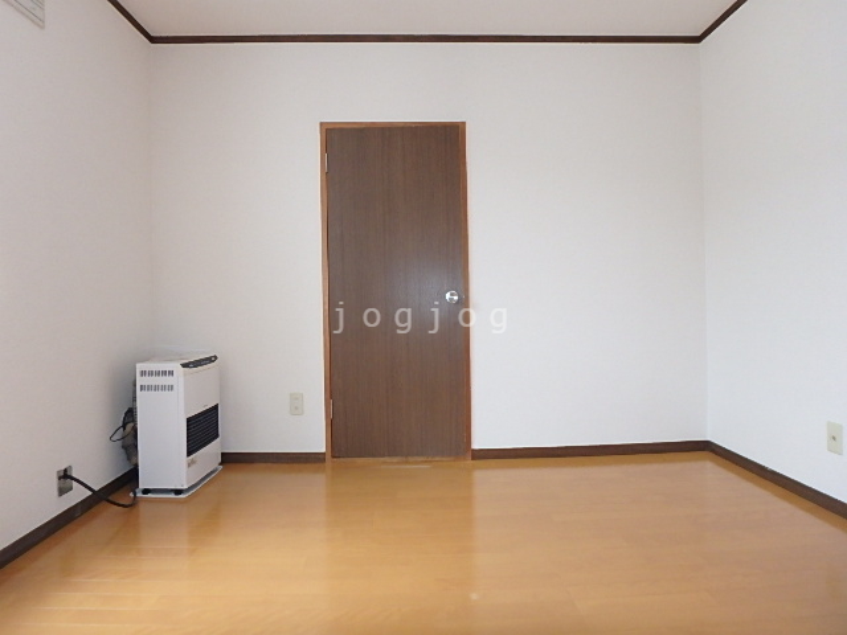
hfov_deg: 79.0
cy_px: 318
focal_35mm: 21
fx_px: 514
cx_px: 424
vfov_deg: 63.4
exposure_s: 1/30
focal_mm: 3.7
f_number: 3.5
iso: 400
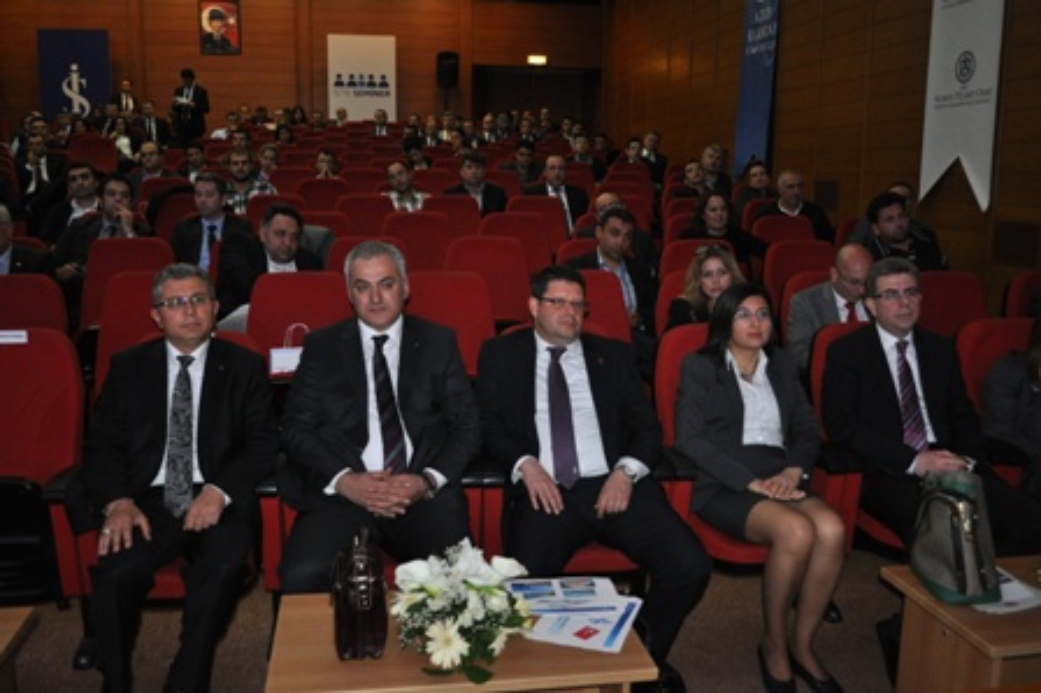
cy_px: 346
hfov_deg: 57.3
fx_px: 954
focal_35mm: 33
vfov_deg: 39.9
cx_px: 520
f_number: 3.8
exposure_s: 1/60
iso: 800
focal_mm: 22
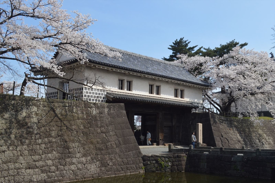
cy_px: 92
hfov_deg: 57.3
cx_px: 138
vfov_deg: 39.9
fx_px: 252
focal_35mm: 33
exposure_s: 1/400
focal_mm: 22
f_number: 10
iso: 400
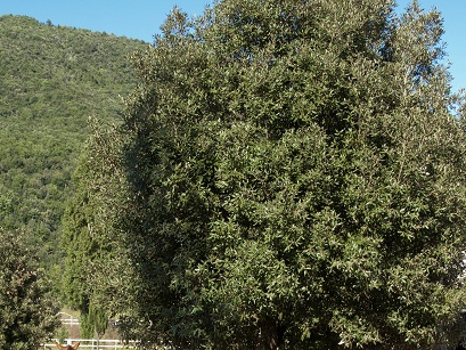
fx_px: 1104
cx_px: 227
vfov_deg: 17.8
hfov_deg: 23.8
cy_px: 300
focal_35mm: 82
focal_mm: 24
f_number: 8
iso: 160
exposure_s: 1/125
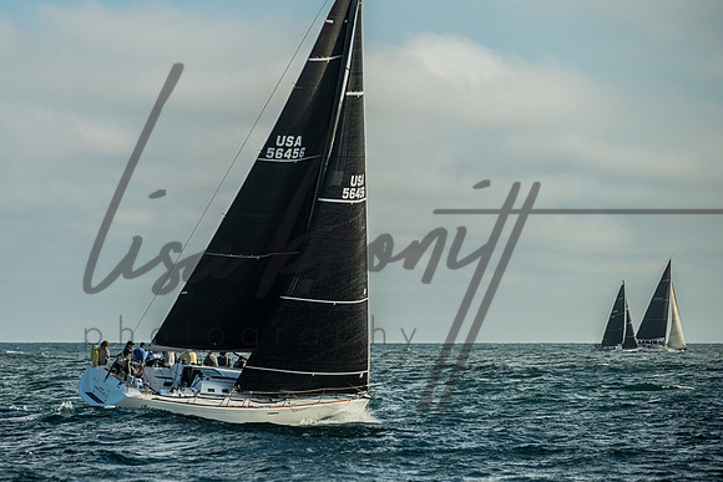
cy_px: 199
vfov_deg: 6.1
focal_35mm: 224
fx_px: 4503
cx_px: 285
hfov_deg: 9.2
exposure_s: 1/500
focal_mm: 175
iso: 250
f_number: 6.3
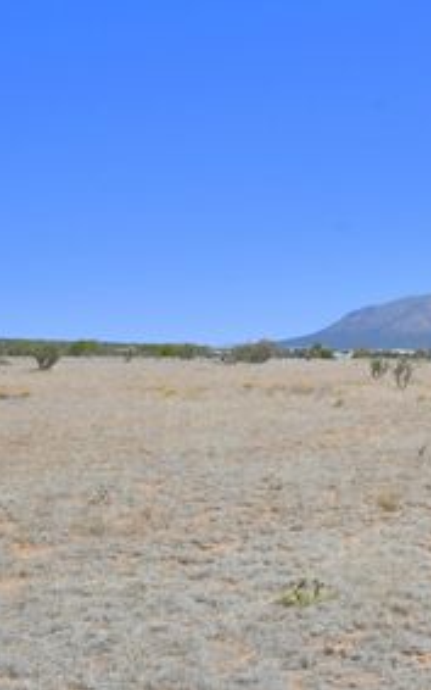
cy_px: 286
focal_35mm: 54
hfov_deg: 21.2
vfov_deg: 37.4
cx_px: 599
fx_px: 1014
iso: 100
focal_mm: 20
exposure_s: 1/400
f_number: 10
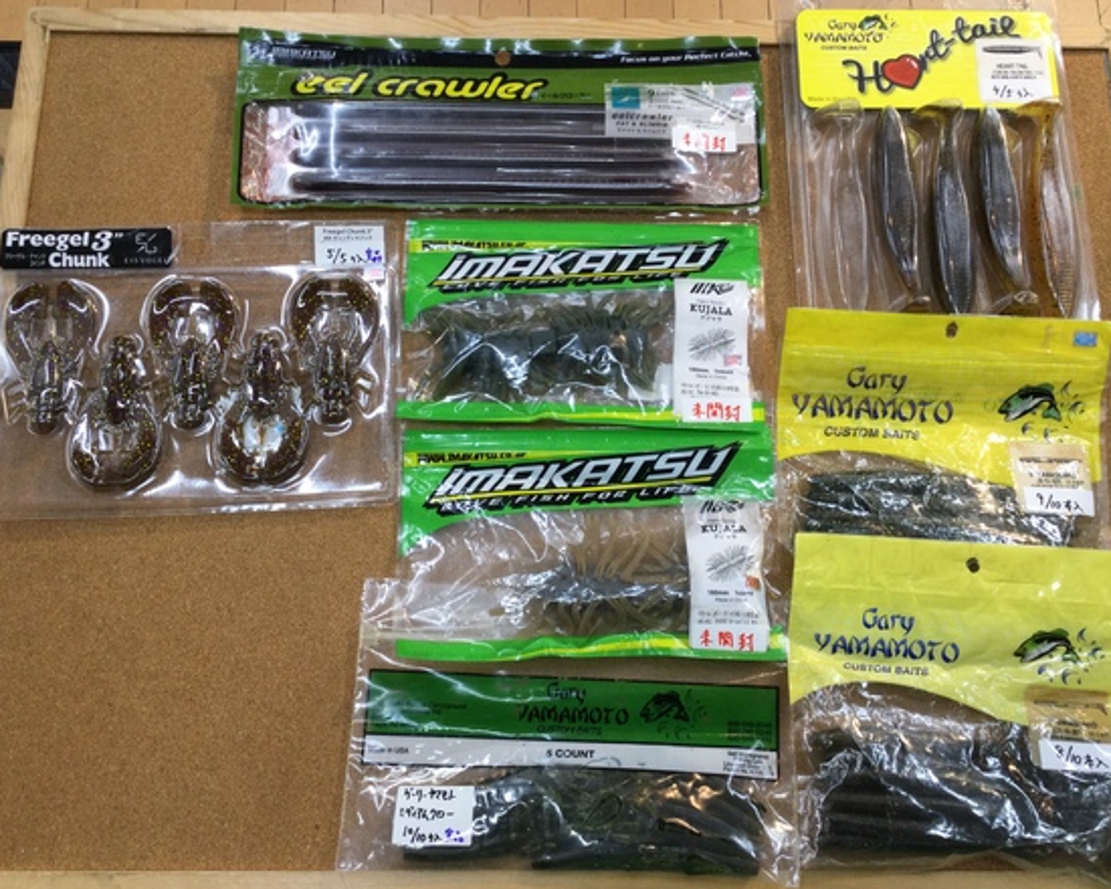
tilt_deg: -75.9
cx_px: 568
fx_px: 1085
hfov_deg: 54.2
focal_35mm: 33
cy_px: 436
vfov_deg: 44.5
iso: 25
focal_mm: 3.3
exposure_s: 1/40
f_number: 2.4
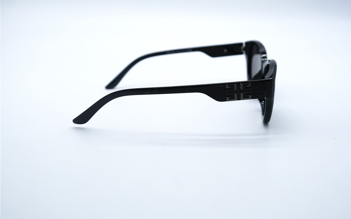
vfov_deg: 29.9
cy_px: 105
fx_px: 411
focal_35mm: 43
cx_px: 176
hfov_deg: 46.2
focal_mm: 27.7
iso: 160
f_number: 5
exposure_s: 1/250
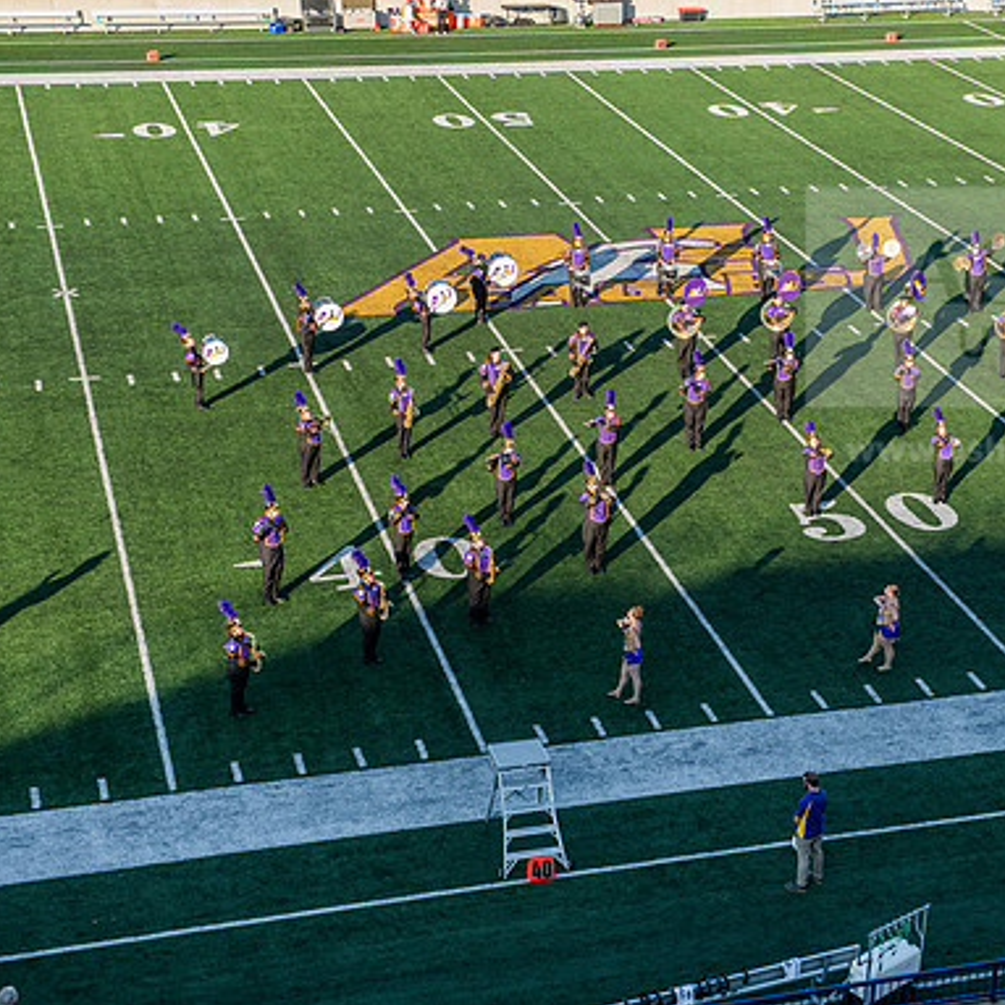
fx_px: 2365
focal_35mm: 72
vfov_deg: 24.0
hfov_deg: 23.8
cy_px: 505
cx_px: 727
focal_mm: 56
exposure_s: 1/500
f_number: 5.6
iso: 320
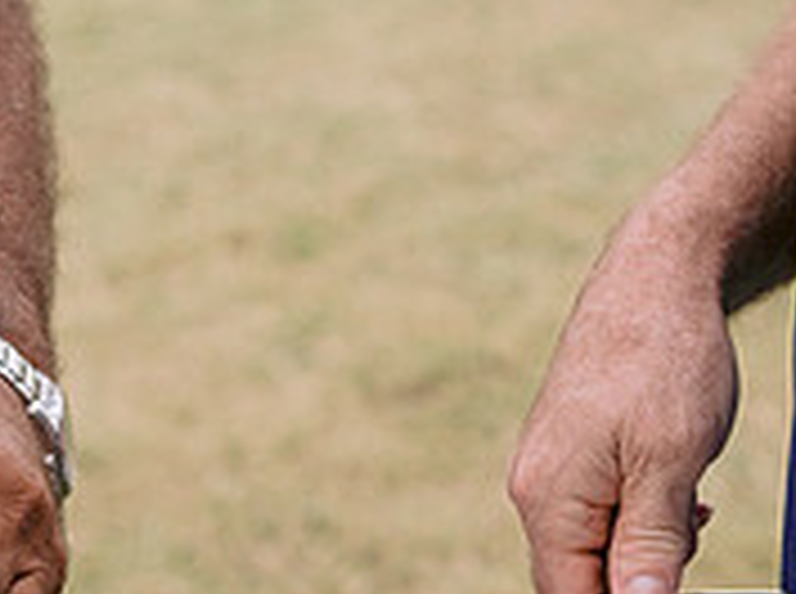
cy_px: 821
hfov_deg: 12.4
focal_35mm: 158
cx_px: 94
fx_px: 3626
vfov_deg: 9.2
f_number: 4
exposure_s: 1/640
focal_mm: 50
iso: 200
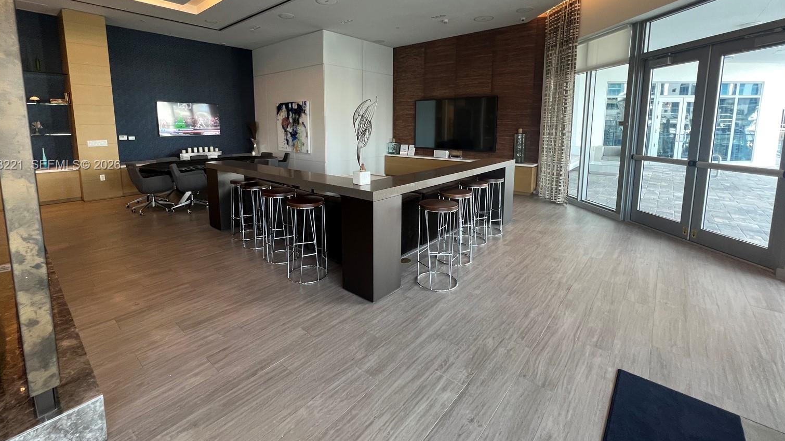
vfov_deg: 69.4
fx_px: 312
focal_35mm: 15
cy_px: 166
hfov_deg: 102.9
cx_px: 375
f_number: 1.8
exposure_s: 1/60
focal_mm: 1.57
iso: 125
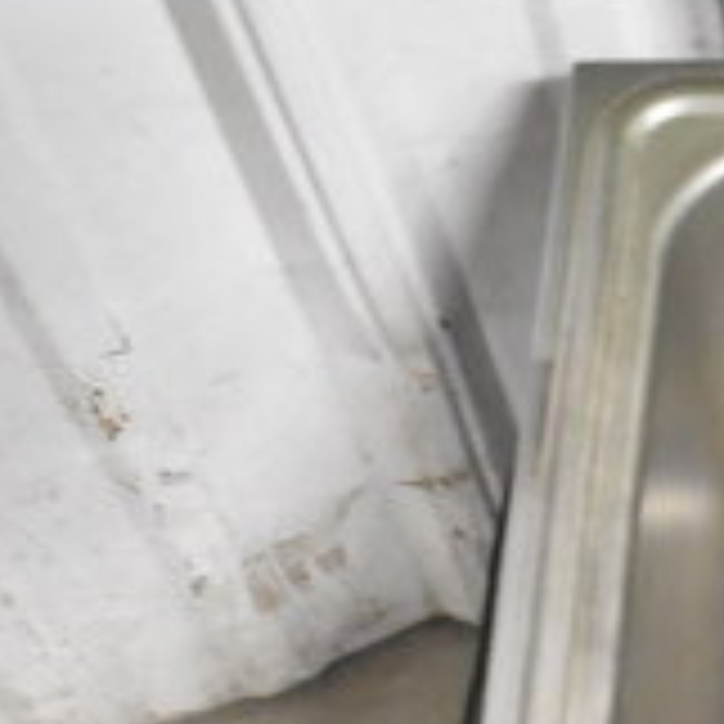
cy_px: 744
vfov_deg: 16.1
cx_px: 1255
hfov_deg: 14.6
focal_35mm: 106
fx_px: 2508
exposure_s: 1/40
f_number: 3.8
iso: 5600
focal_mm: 22
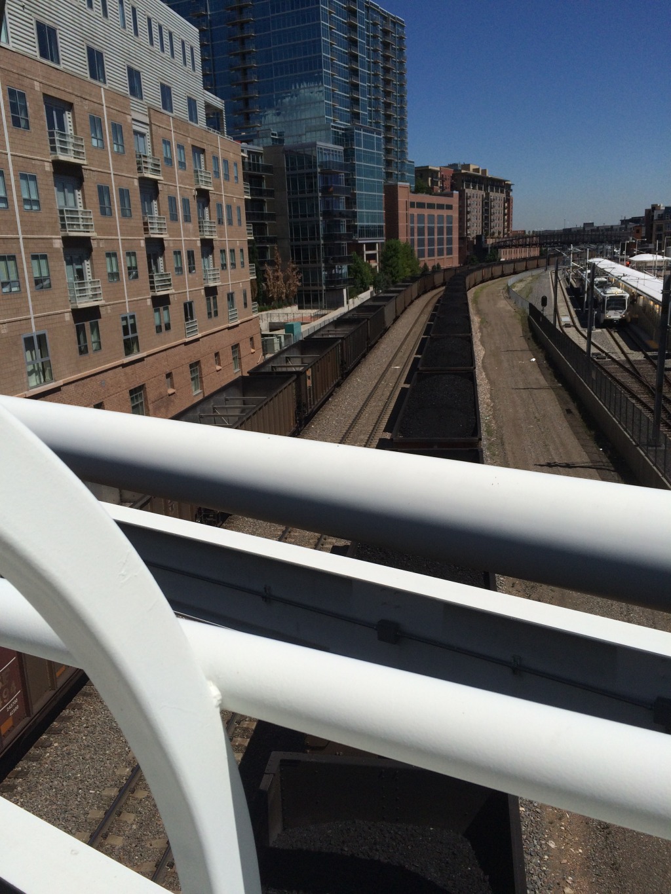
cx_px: 336
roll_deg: +3.2
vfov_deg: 61.7
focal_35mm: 29
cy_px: 447
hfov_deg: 48.2
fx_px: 749
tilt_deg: -15.8
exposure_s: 1/6849
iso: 32
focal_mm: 4.15
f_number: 2.2
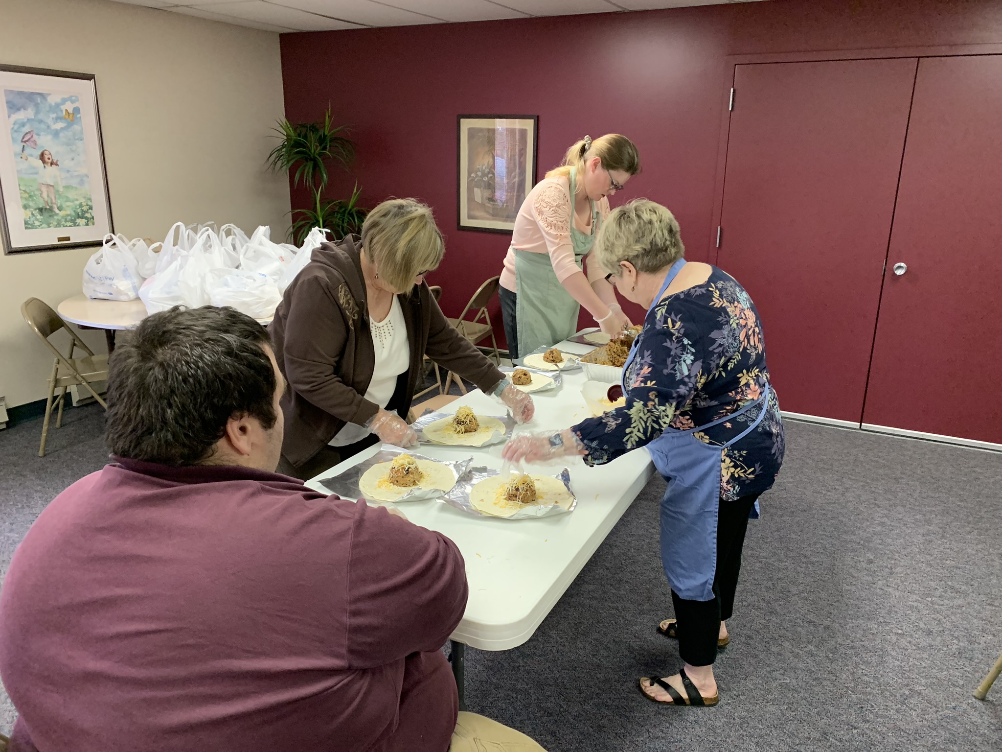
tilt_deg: -17.2
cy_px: 376
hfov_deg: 67.3
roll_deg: -1.0
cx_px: 501
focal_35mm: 26
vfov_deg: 53.1
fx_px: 753
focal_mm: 4.25
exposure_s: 1/60
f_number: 1.8
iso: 320
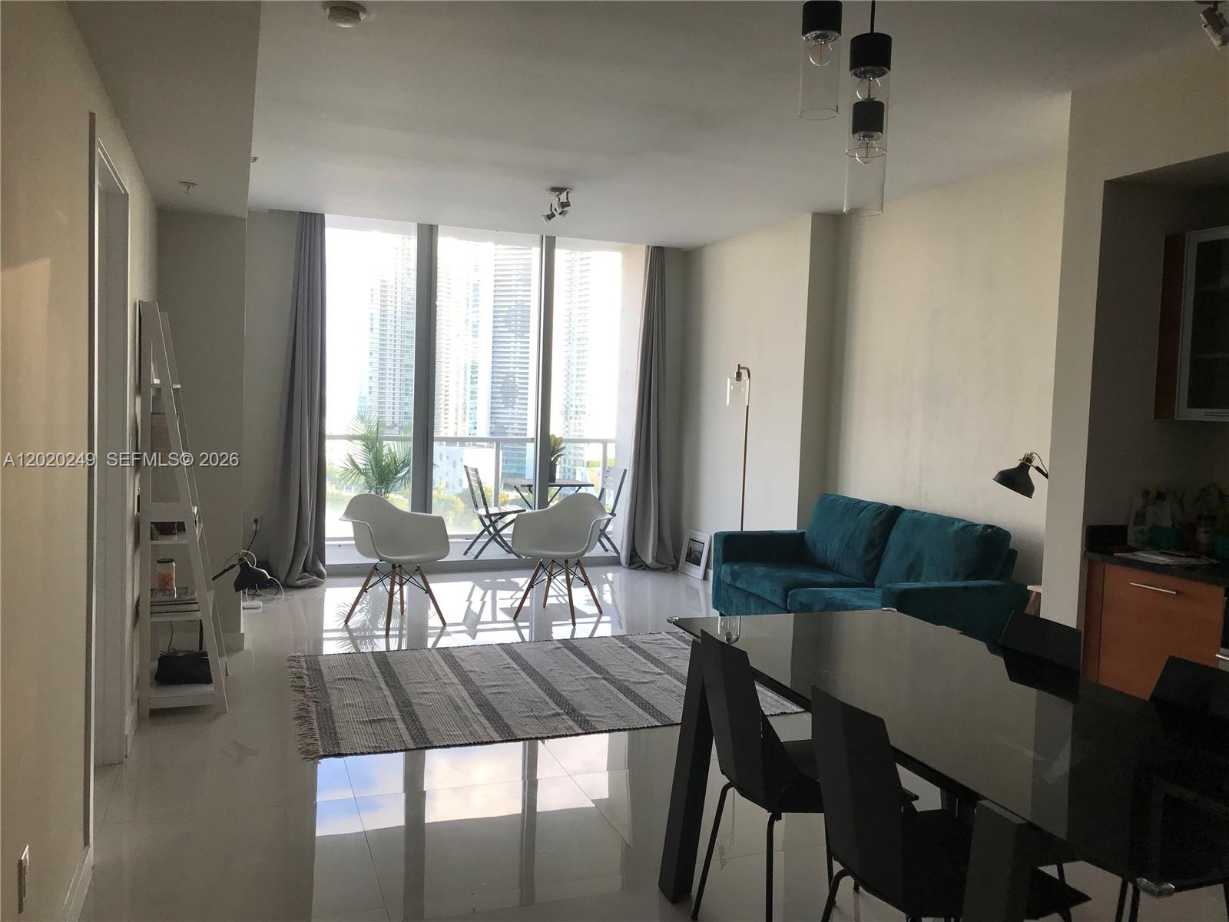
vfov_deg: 49.7
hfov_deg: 63.4
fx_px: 994
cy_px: 461
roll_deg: -2.1
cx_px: 614
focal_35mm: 28
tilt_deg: -2.6
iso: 32
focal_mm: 3.99
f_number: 1.8
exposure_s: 1/120
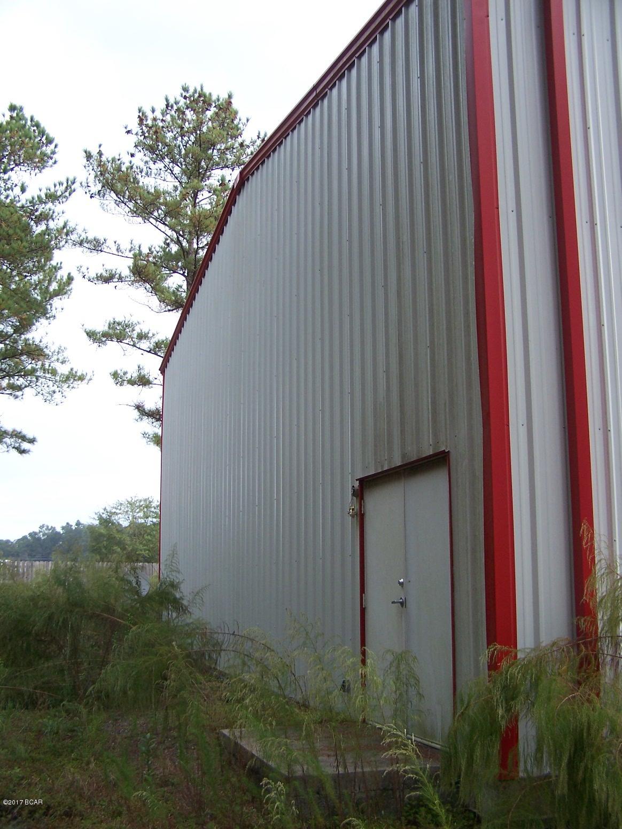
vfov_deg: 49.0
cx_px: 311
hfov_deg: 37.7
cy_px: 414
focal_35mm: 38
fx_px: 910
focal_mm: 6.3
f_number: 2.8
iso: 80
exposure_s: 1/180
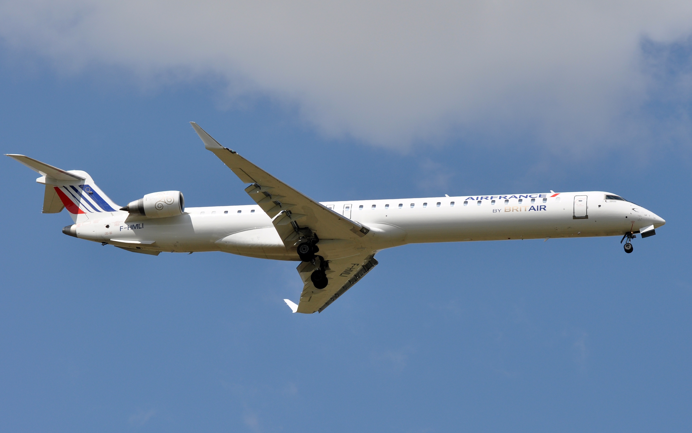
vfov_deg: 7.8
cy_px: 231
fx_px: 3187
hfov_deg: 12.4
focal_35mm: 169
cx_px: 347
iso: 200
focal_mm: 110
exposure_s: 1/1000
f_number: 9
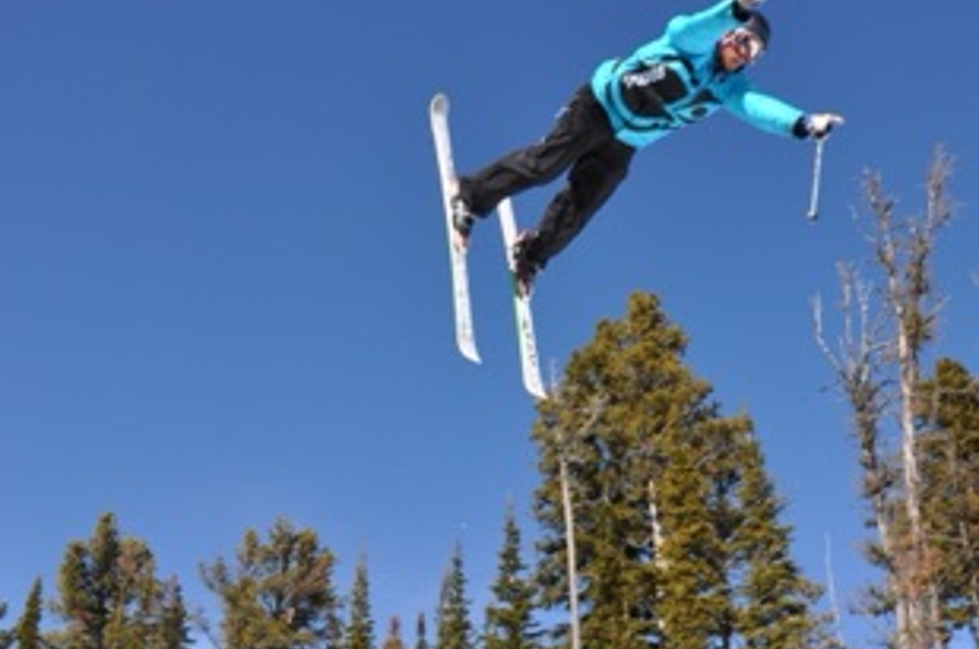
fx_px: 1140
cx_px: 494
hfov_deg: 46.5
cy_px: 410
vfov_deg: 31.6
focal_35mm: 42
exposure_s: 1/500
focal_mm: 18
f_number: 11
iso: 200
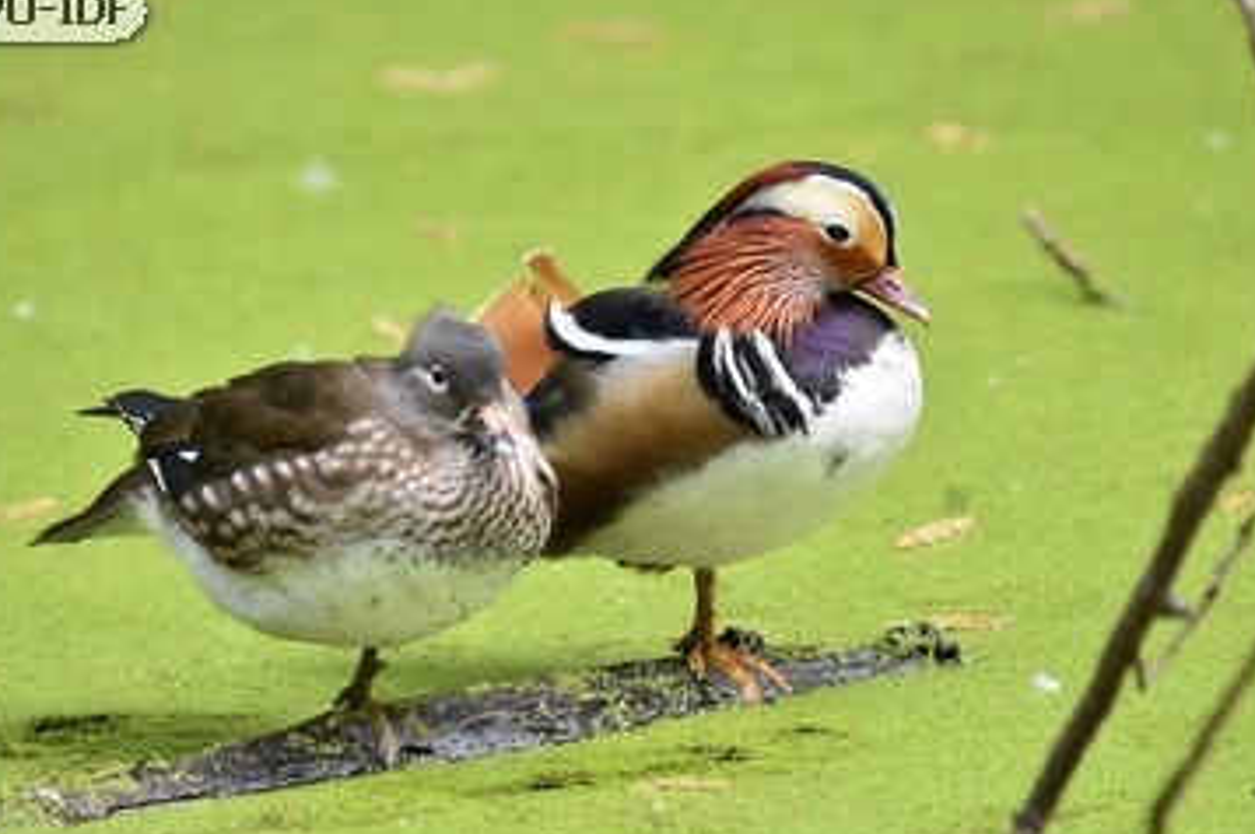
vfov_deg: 1.3
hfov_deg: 2.0
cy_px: 464
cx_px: 613
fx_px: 35943
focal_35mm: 1032
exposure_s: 1/1000
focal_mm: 600
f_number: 5.6
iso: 1800
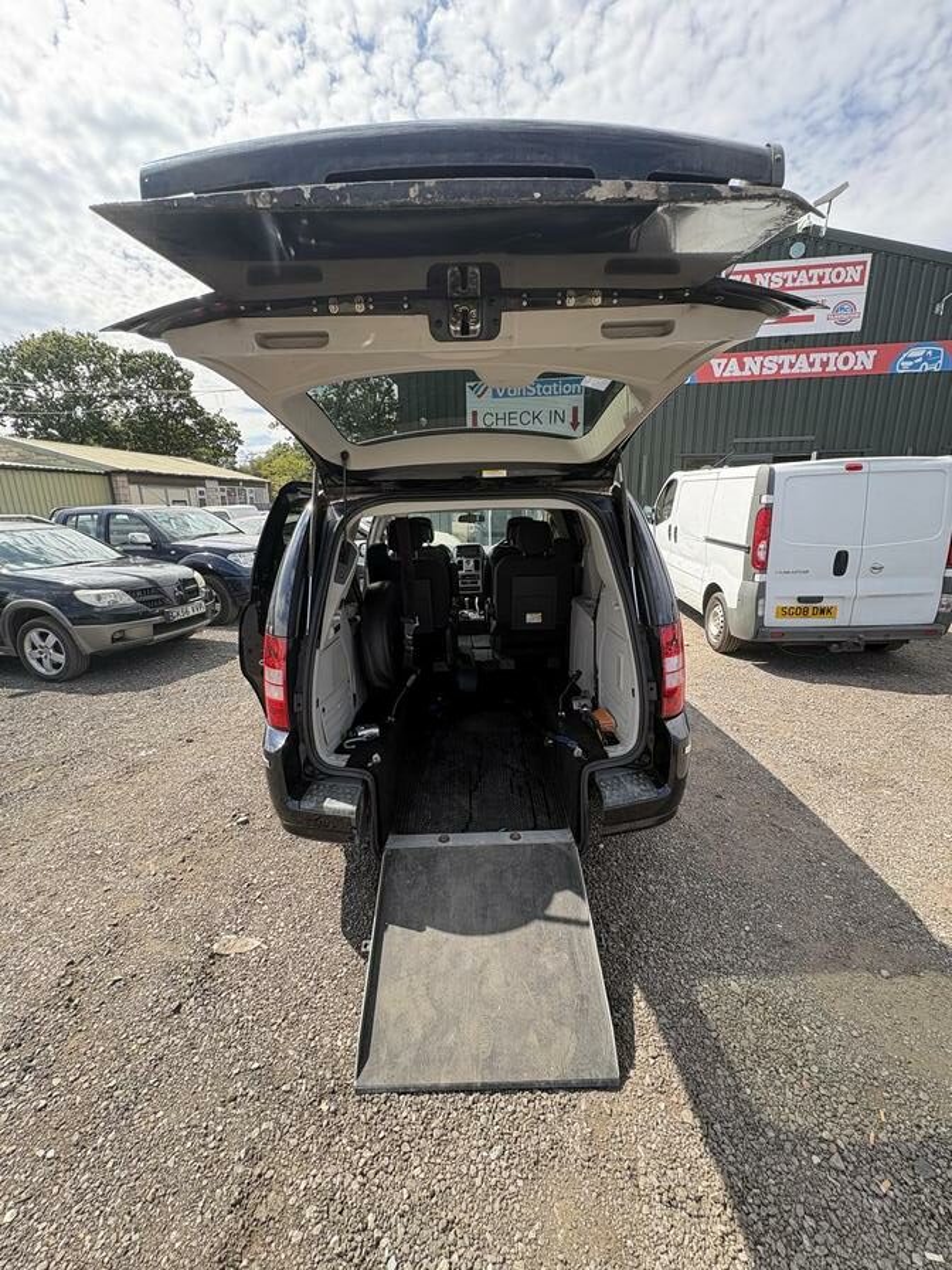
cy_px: 635
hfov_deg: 85.7
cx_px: 476
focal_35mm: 14
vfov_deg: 102.1
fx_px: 513
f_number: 2.2
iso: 50
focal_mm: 2.22
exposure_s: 1/320
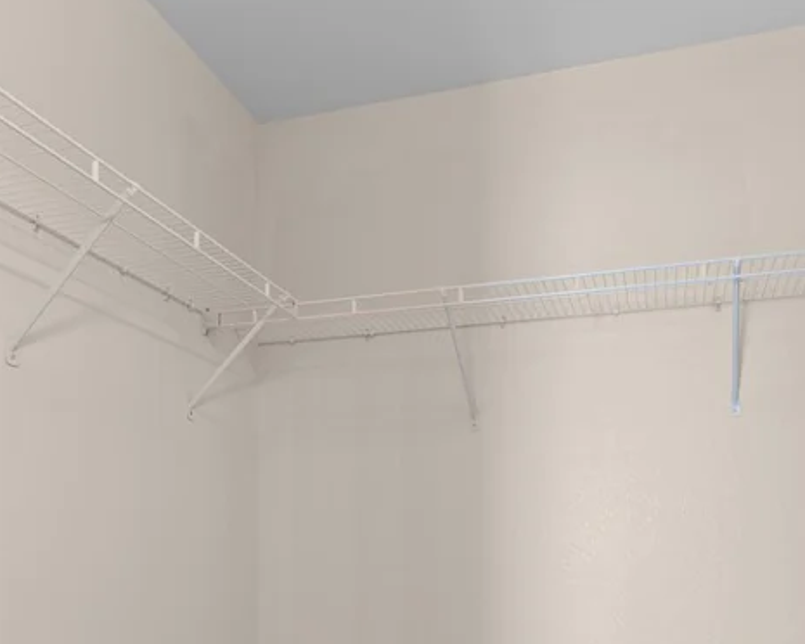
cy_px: 573
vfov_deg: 42.6
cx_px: 466
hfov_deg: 56.0
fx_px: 753
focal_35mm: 32
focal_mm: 15.3
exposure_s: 1/4
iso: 200
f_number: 4.5
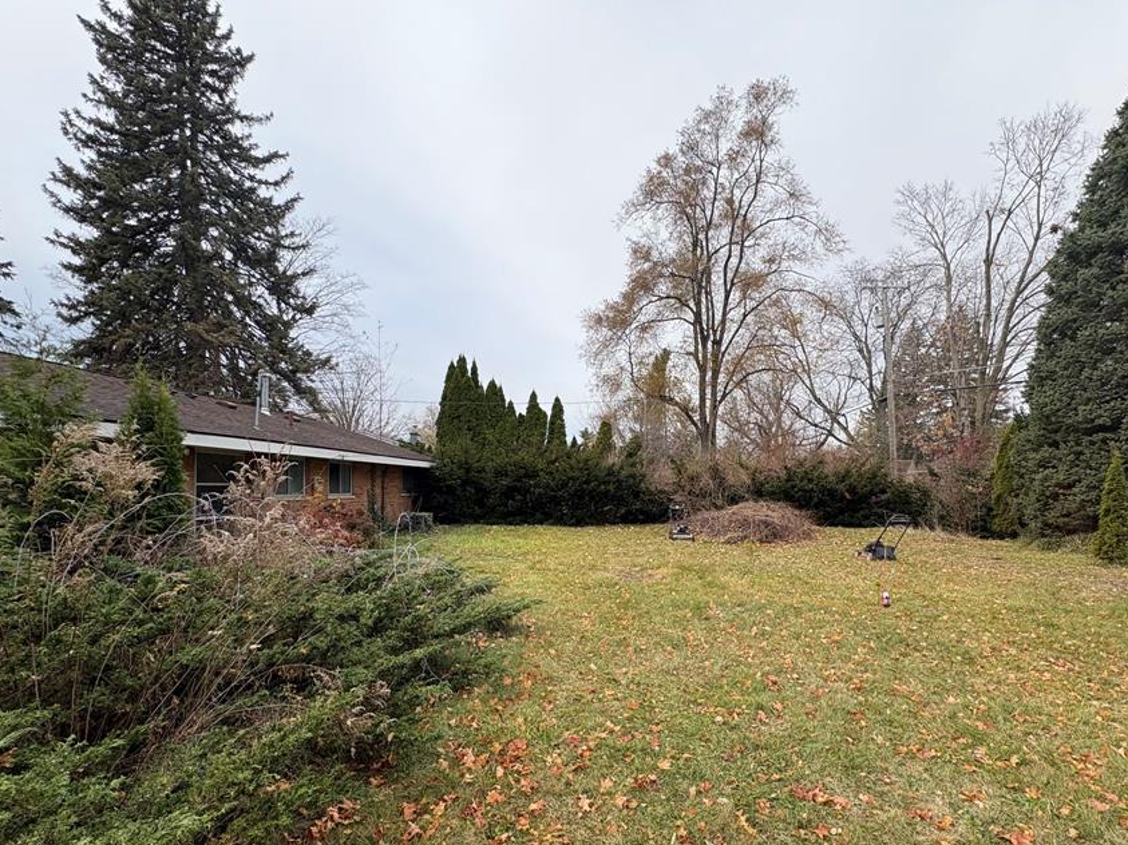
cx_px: 601
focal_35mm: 17
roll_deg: +0.2
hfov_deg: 90.9
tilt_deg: +0.3
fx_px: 554
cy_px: 489
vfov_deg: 74.2
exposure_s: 1/681
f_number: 2.2
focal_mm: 2.22
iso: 40
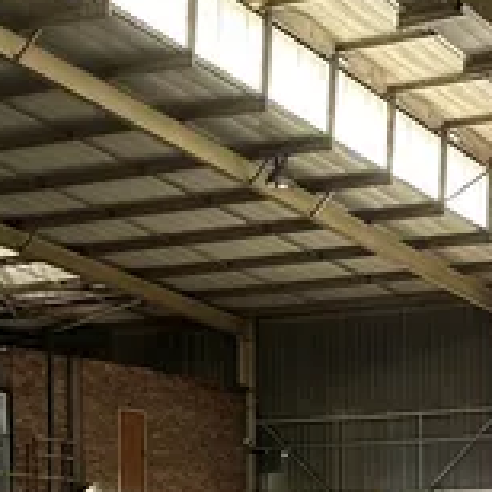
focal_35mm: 110
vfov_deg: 15.1
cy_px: 629
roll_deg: -0.2
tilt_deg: -1.4
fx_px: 1769
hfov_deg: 15.7
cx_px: 425
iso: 100
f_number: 1.78
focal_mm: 6.86
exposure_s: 1/121
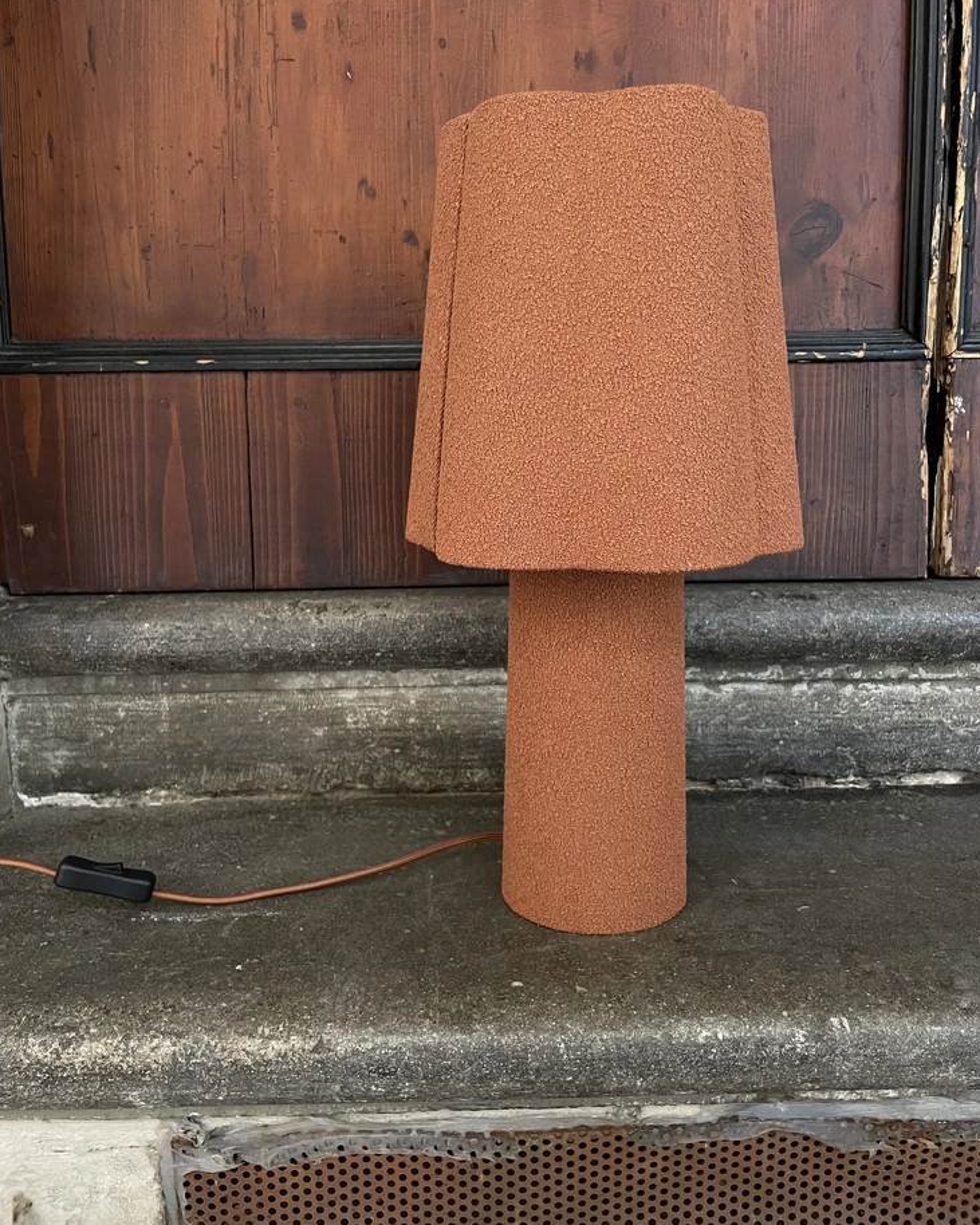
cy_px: 554
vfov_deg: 62.1
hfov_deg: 51.5
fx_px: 1015
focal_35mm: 28
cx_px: 496
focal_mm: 4.2
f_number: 1.6
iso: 200
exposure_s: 1/60
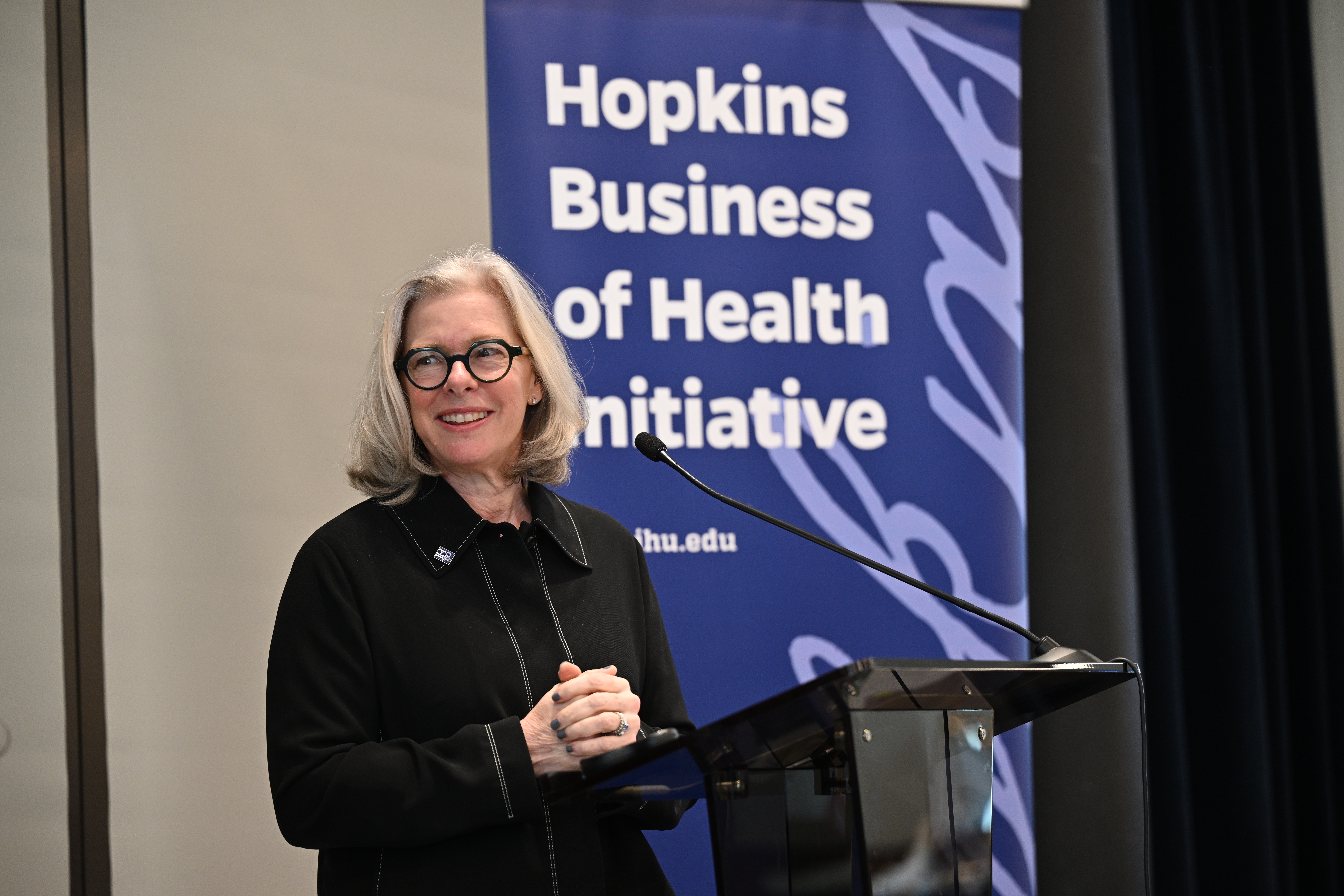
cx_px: 672
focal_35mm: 115
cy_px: 448
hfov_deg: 17.8
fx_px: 4293
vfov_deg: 11.9
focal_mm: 115
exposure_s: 1/160
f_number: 2.8
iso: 800
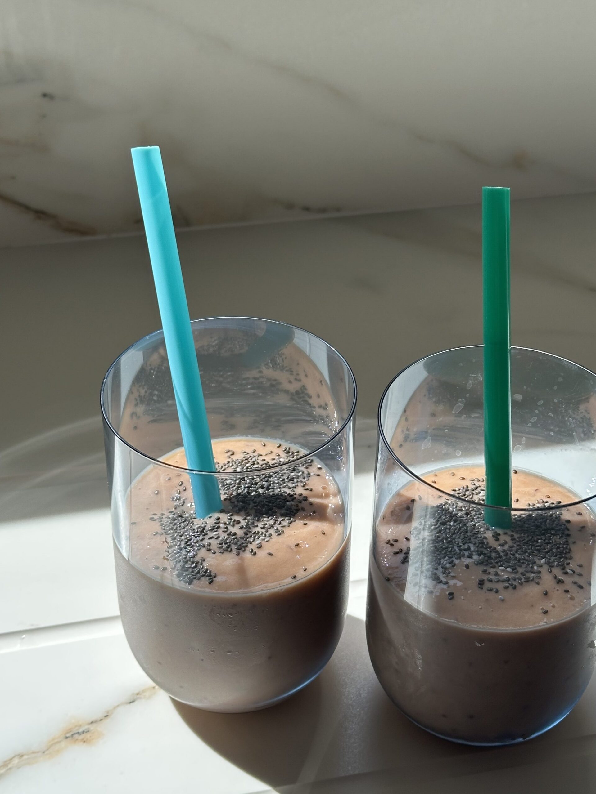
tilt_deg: -36.4
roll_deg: -2.8
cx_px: 298
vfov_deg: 39.7
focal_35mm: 48
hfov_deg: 30.3
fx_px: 1102
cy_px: 397
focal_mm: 6.86
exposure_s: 1/850
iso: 64
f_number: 1.78
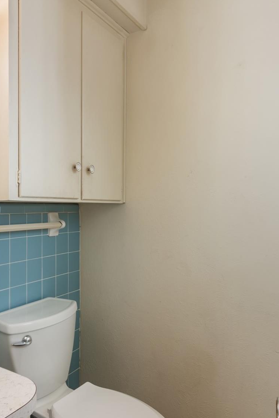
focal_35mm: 31
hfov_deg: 41.2
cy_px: 217
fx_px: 360
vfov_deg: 60.3
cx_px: 73
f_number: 9
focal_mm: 17
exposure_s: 1/6
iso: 250
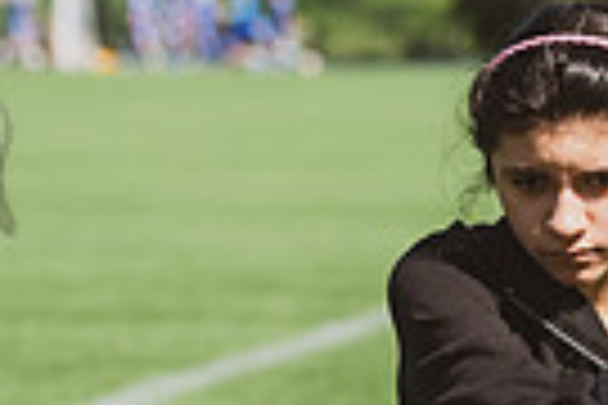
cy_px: 376
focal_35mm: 439
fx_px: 7414
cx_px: 567
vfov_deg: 3.1
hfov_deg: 4.7
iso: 400
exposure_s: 1/2000
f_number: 4
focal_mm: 100
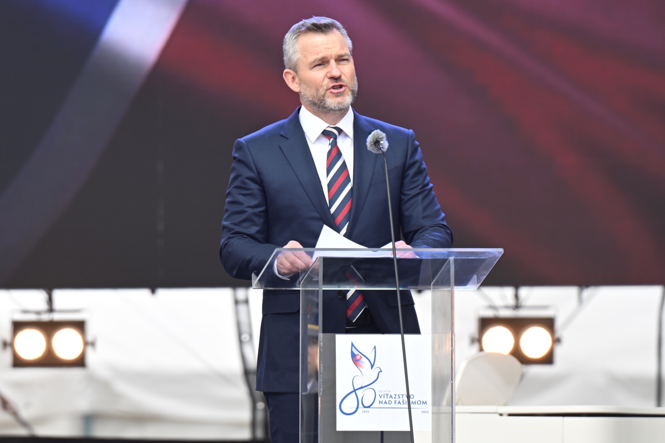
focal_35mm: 200
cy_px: 222
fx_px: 3694
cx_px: 332
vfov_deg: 6.9
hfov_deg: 10.3
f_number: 4
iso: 40
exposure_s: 1/125
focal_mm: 200
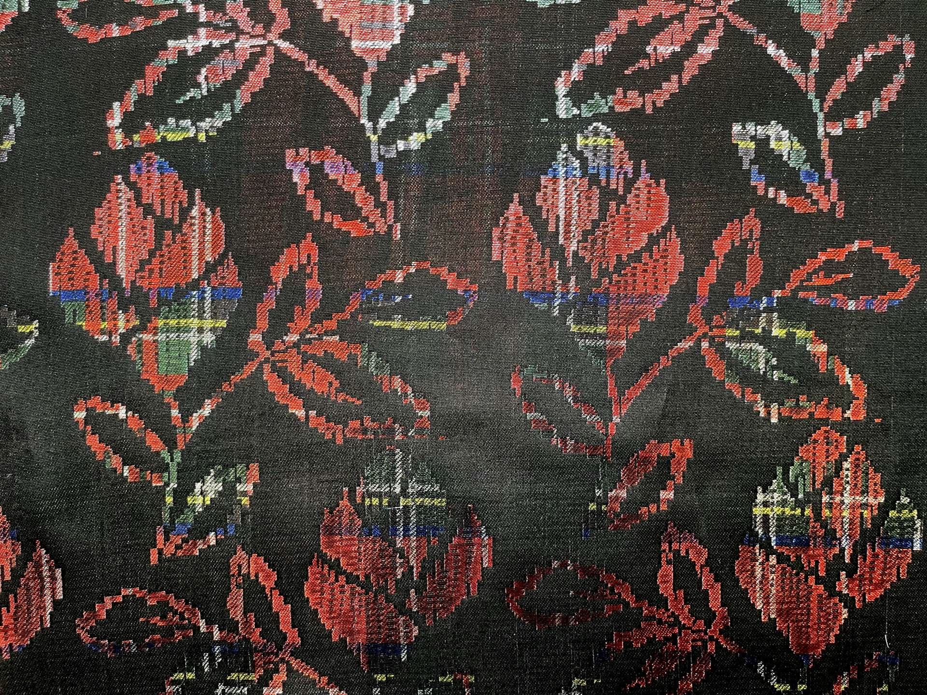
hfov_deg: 67.3
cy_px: 348
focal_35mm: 26
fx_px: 696
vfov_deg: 53.0
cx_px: 464
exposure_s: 1/60
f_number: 1.6
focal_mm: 5.1
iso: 400
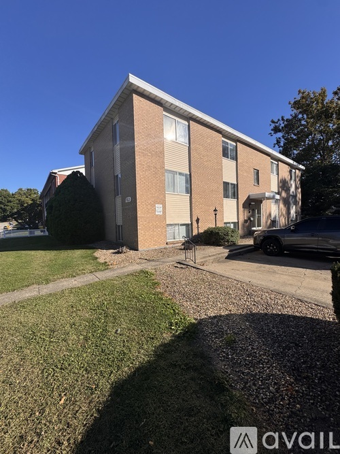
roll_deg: +1.2
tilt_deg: -1.4
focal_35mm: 14
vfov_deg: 102.1
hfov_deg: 85.7
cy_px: 227
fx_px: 183
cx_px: 170
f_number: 2.2
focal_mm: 2.22
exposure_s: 1/2985
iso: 50
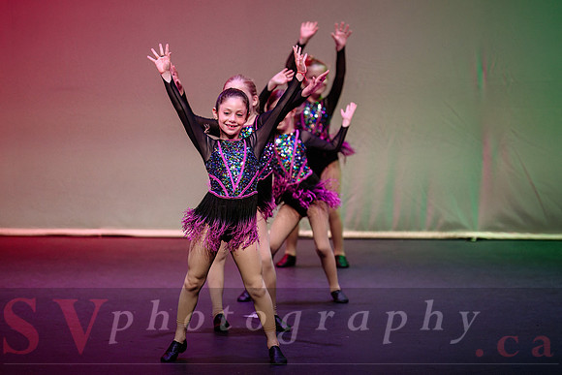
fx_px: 3539
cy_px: 183
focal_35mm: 227
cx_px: 277
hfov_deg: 9.1
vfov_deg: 6.1
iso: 1600
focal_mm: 185
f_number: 2.8
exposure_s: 1/640
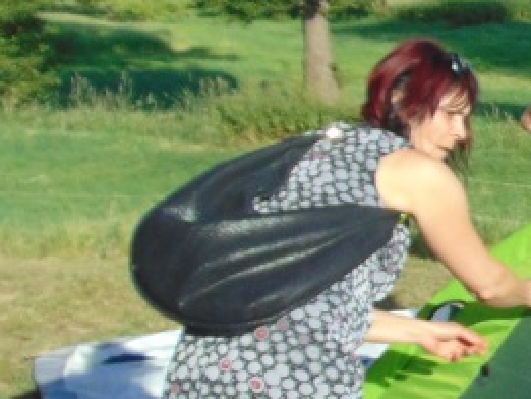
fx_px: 1504
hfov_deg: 17.1
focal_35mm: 98
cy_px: 256
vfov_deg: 15.1
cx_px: 905
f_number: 3
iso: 80
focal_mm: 4.5
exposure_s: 1/800
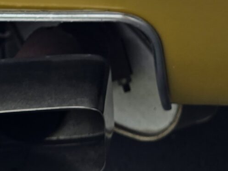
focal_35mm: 119
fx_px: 784
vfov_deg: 11.6
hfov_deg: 16.5
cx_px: 147
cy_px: -134
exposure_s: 1/484
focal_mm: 6.3
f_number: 1.7
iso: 12
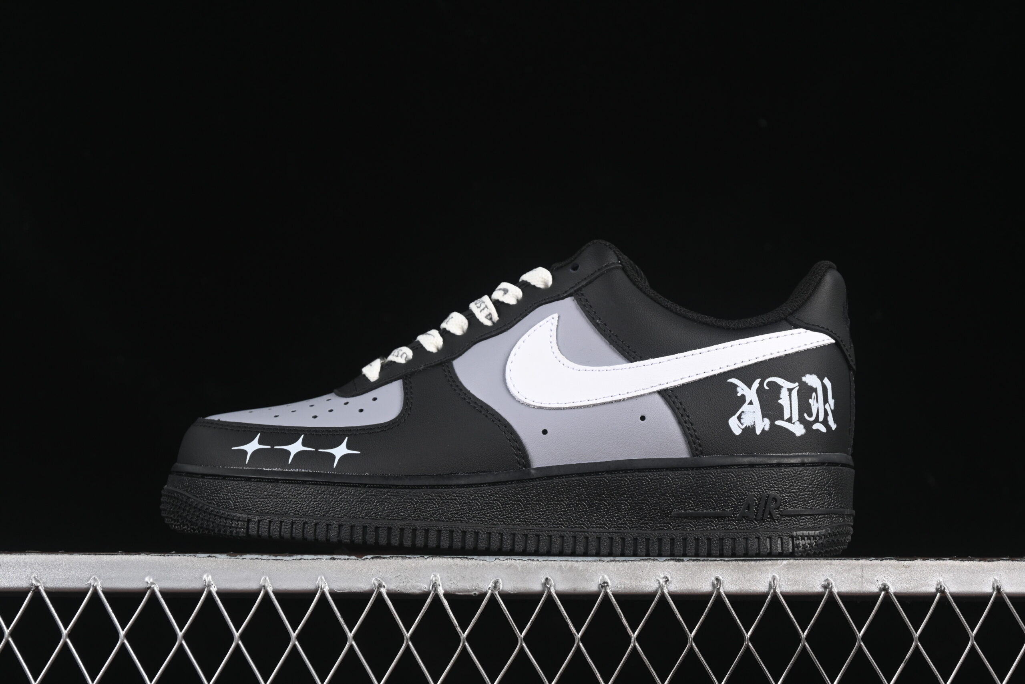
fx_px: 2135
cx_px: 512
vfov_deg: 18.2
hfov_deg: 27.0
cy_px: 342
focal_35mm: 75
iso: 160
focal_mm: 50
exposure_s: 1/50
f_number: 6.3
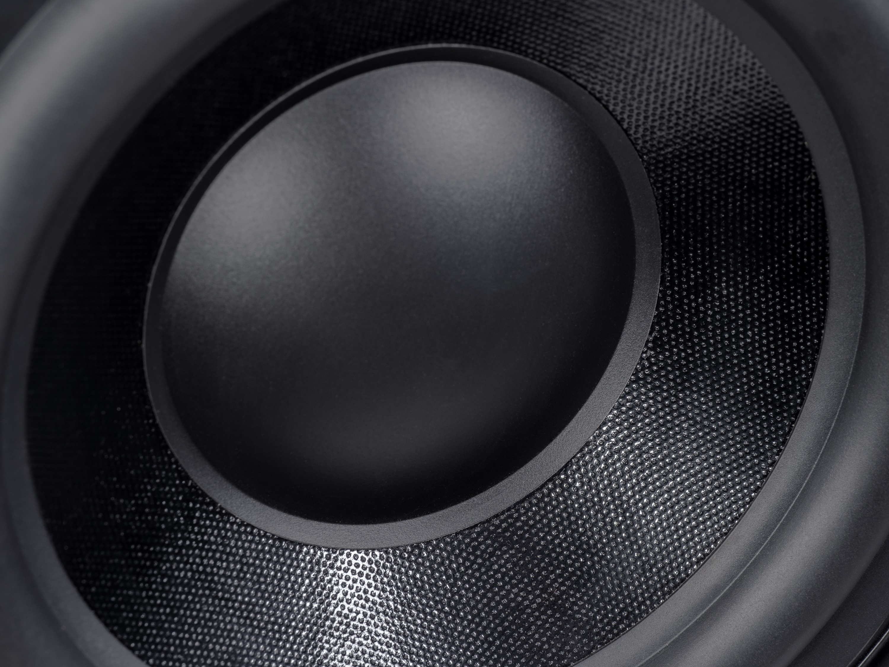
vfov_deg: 13.7
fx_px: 2774
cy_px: 334
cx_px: 444
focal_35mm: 108
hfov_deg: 18.2
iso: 200
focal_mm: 54
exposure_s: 1/8
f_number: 8
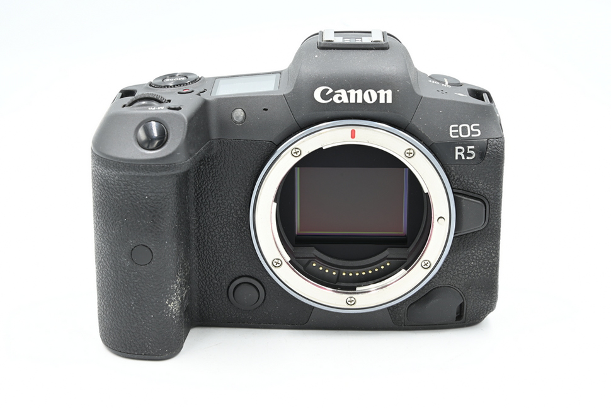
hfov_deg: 27.0
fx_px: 1273
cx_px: 306
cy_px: 204
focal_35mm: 75
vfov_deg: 18.2
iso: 200
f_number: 14
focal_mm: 75
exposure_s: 1/13
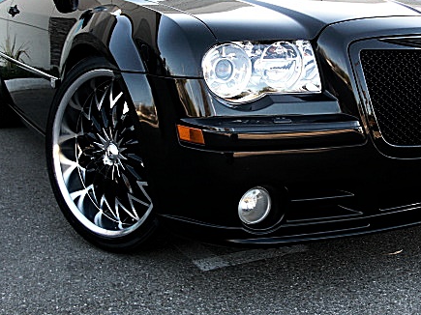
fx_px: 644
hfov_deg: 36.0
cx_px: 257
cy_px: 97
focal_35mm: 53
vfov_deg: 27.3
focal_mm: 6.3
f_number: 2.8
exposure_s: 1/80
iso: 50
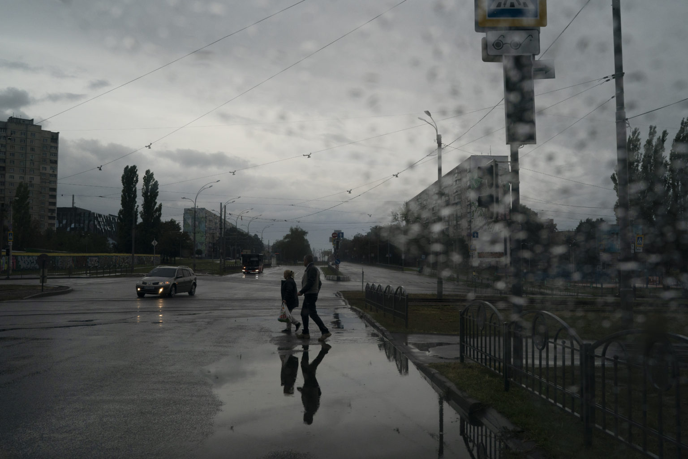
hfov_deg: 54.4
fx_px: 669
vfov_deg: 37.9
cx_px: 344
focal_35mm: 35
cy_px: 230
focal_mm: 35
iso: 800
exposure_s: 1/1000
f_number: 6.3
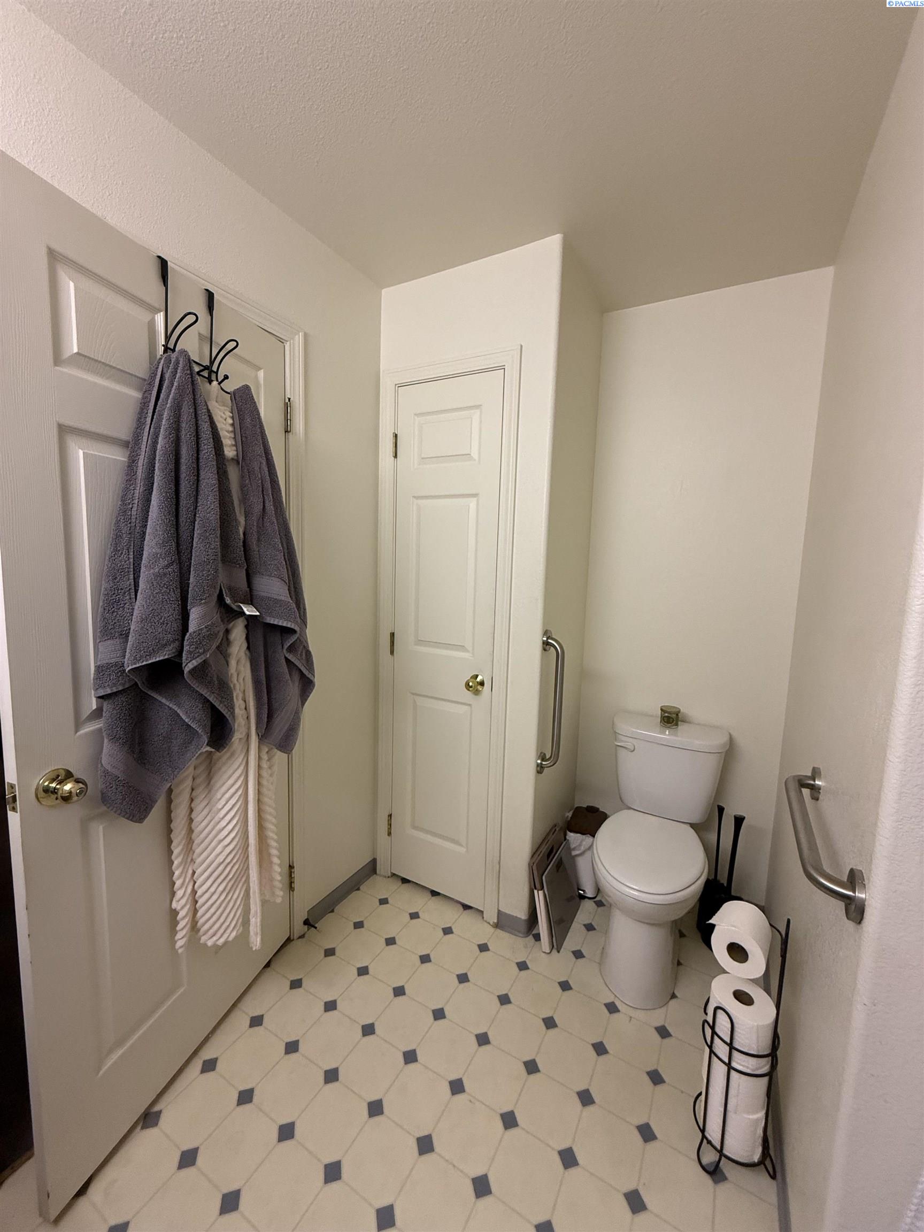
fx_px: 498
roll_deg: -1.7
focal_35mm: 14
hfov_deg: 85.7
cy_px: 616
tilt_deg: -6.3
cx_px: 462
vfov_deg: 102.1
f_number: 2.2
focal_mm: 2.22
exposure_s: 1/120
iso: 320
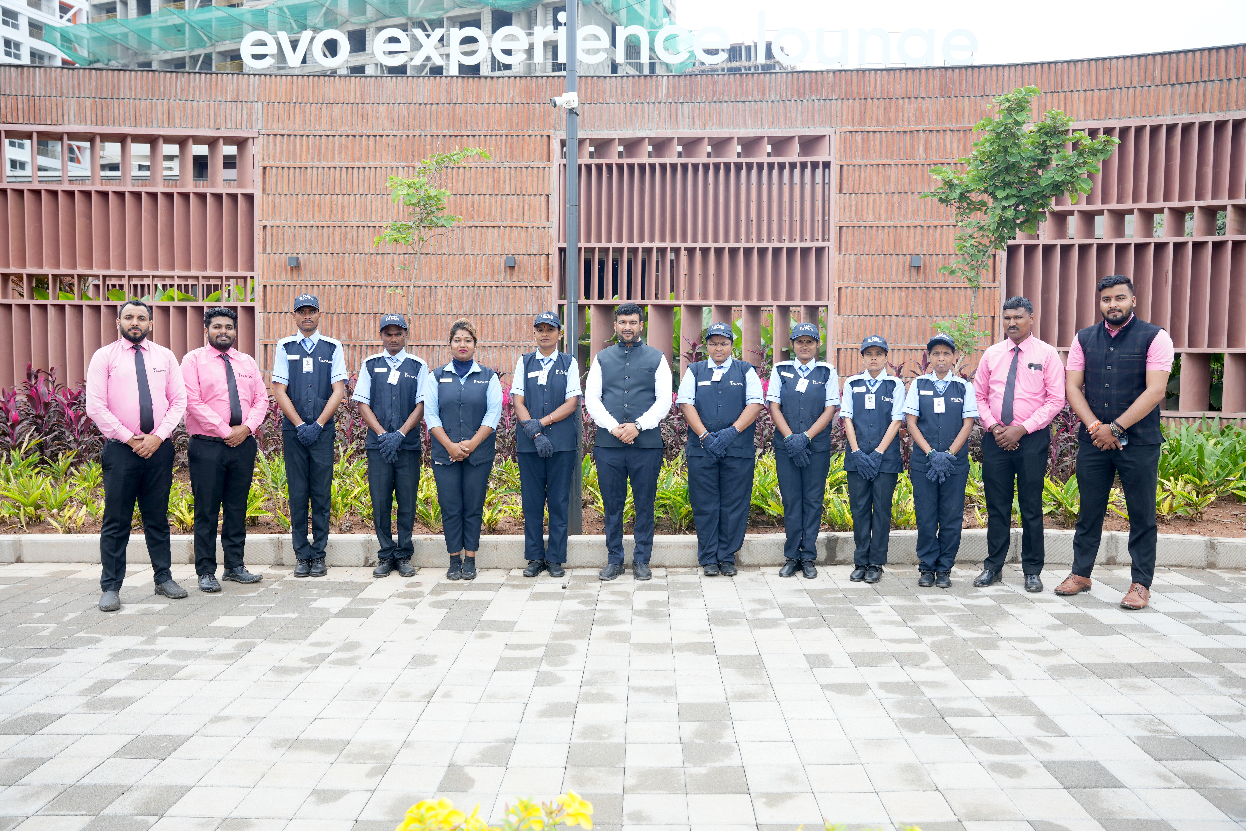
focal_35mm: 27
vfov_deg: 47.3
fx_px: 948
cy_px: 416
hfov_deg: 66.6
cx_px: 623
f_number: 5
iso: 100
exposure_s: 1/125
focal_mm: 27.4
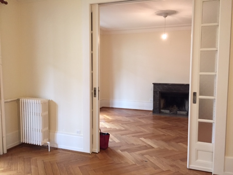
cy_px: 88
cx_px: 116
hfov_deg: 61.7
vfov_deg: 48.2
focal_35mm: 29
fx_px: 195
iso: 200
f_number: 2.2
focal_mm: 4.15
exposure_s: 1/33
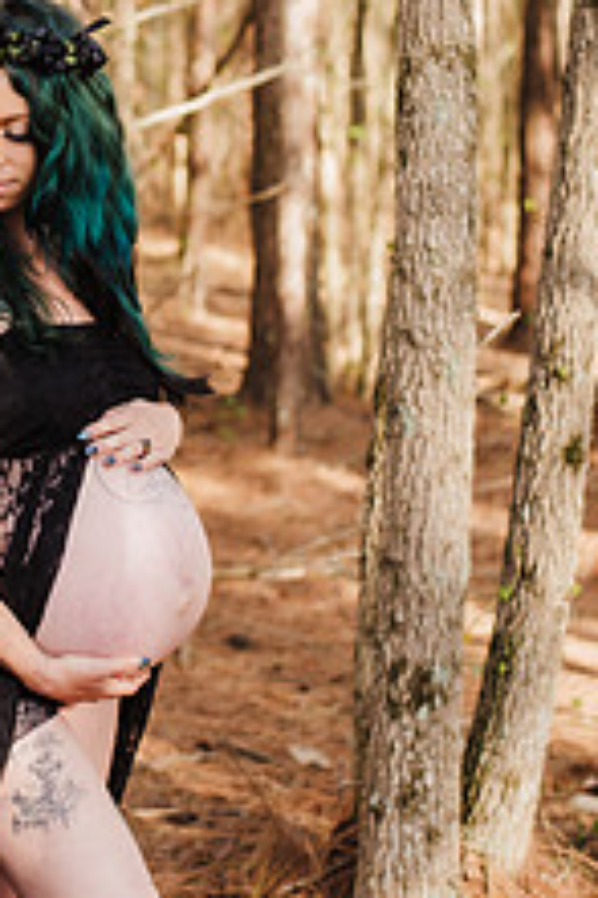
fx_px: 2545
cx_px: 4
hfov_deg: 13.2
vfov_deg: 19.8
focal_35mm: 102
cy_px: 150
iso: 100
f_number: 2.8
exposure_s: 1/100
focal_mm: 50
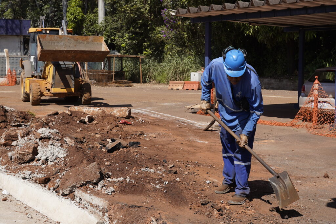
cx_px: 168
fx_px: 541
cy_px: 112
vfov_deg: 23.4
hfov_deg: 34.5
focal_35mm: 58
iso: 125
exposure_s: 1/400
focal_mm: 39
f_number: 7.1
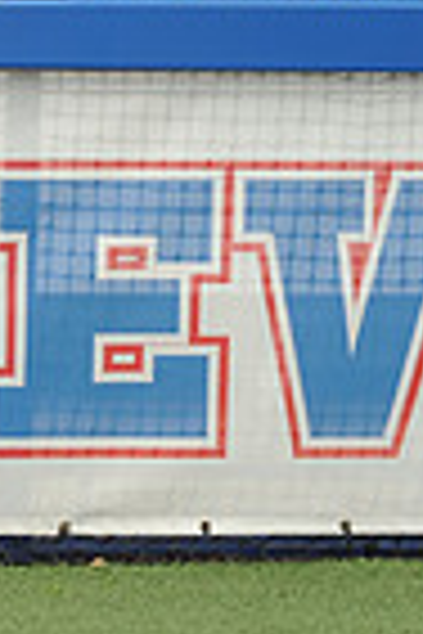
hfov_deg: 6.3
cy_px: 283
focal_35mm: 205
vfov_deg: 10.0
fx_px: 3613
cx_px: -688
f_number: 9
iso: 200
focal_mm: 50
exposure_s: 1/100
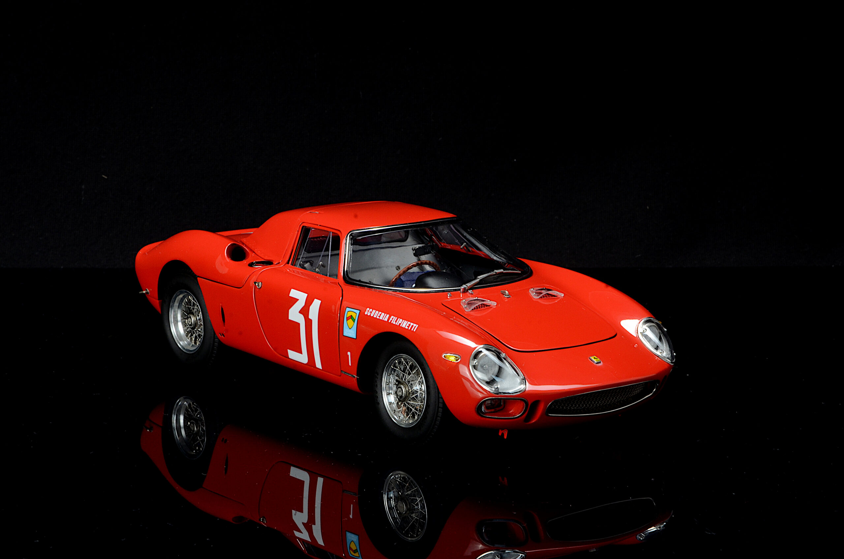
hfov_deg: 19.5
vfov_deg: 13.0
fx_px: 2457
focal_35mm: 105
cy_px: 280
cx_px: 422
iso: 400
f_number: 22
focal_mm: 70
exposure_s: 1/5
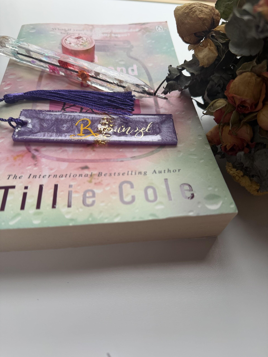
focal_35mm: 24
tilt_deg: -52.2
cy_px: 178
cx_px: 134
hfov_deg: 56.8
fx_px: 248
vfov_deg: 71.6
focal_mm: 6.76
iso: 100
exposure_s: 1/121
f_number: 1.78
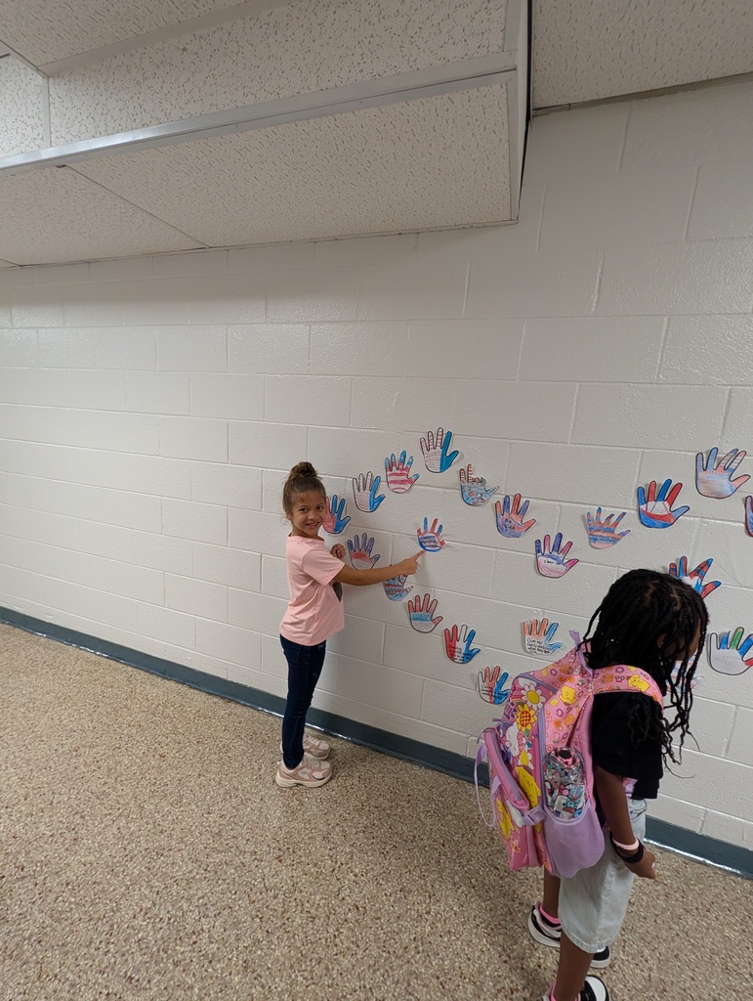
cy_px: 500
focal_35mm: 12
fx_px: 347
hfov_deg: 94.6
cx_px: 376
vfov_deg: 110.5
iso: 233
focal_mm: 2.02
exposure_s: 1/60
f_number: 1.7
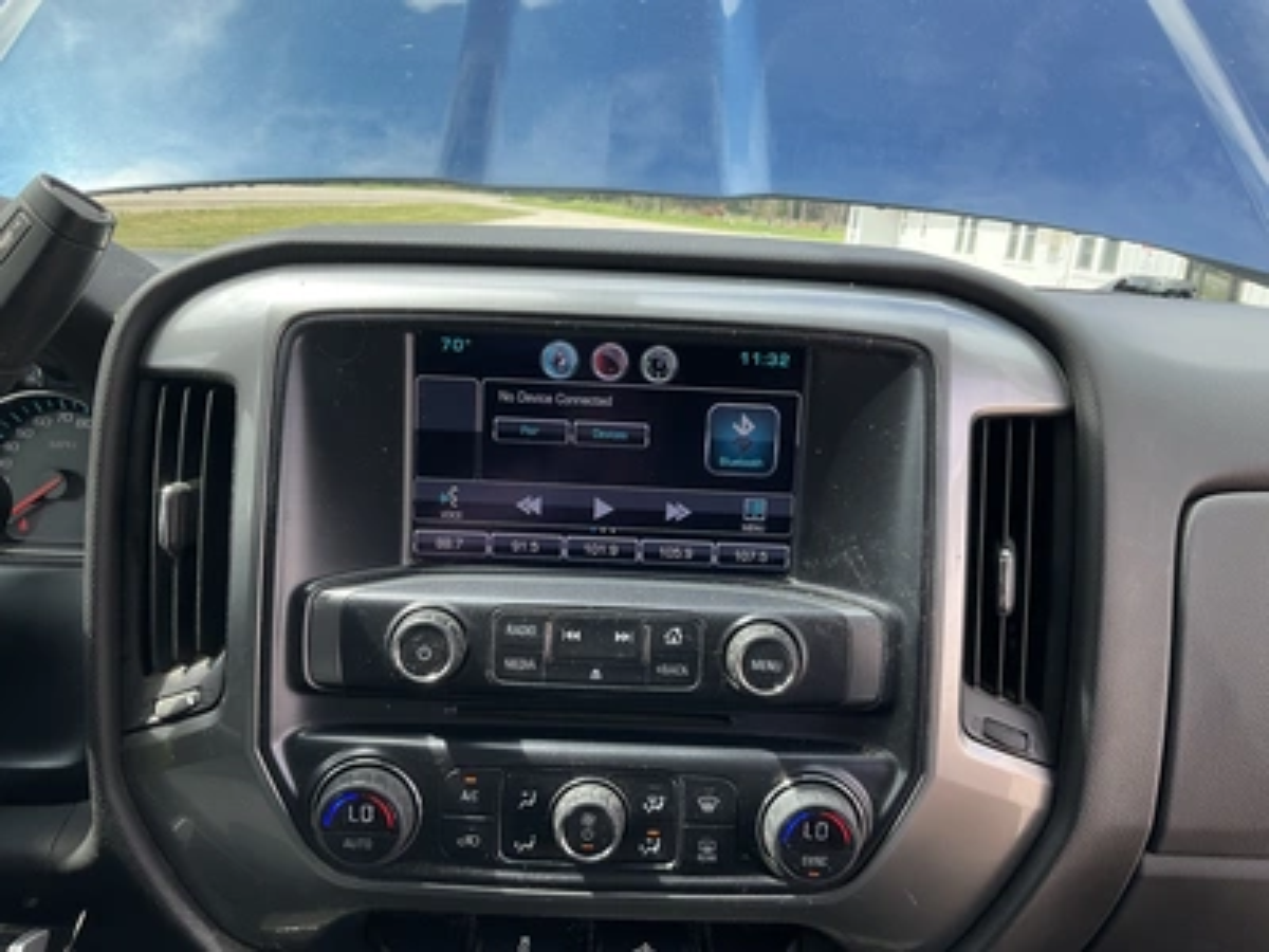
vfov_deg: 48.2
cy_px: 476
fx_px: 1063
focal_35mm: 29
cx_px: 634
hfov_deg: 61.7
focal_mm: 3
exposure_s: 1/292
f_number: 1.8
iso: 25
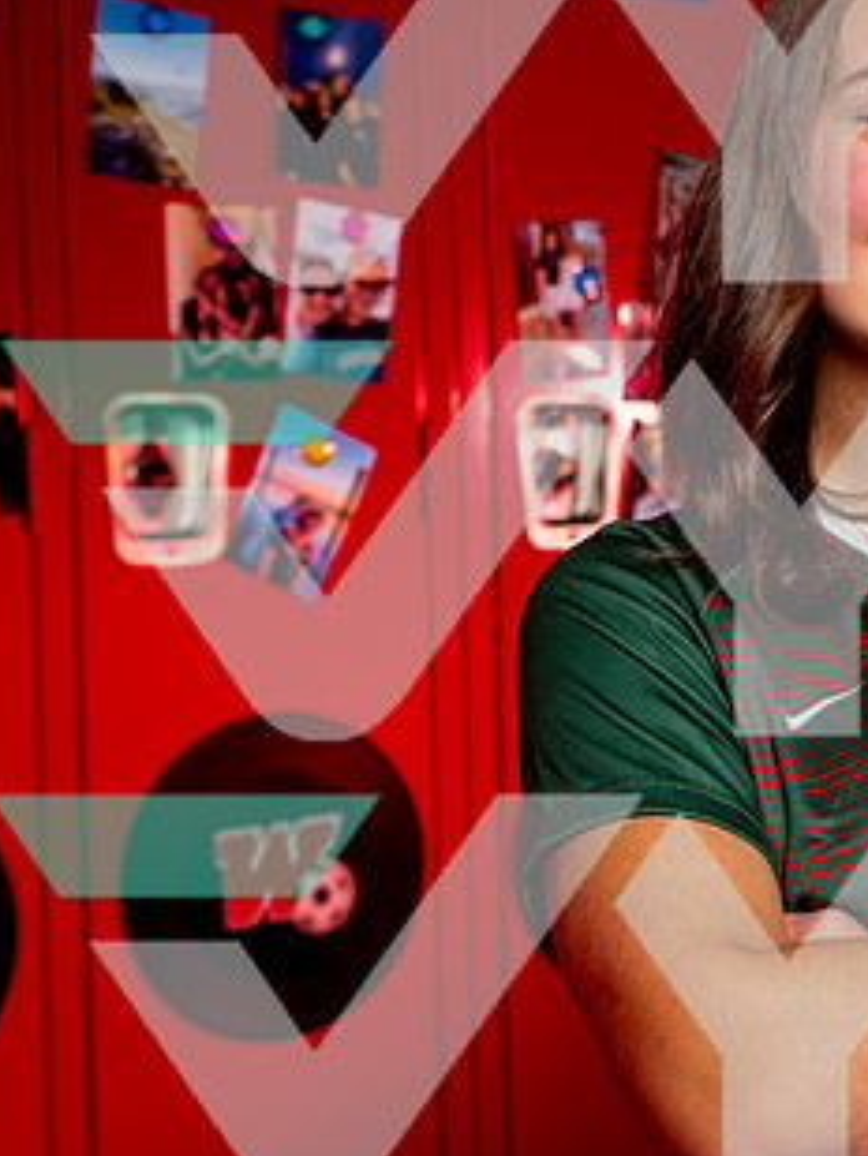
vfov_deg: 23.5
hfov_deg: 17.2
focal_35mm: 83
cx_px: 954
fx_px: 2773
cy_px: 541
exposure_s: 1/250
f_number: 4.5
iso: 160
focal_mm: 46
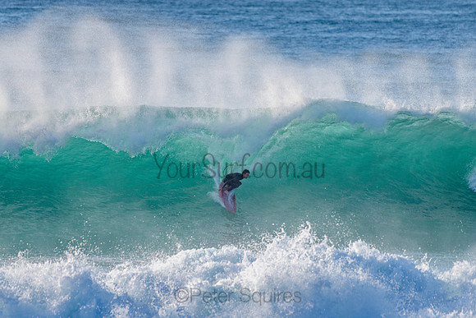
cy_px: 159
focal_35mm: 613
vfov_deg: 2.2
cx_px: 238
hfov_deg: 3.4
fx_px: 8110
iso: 200
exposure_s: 1/2000
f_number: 5.6
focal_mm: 500
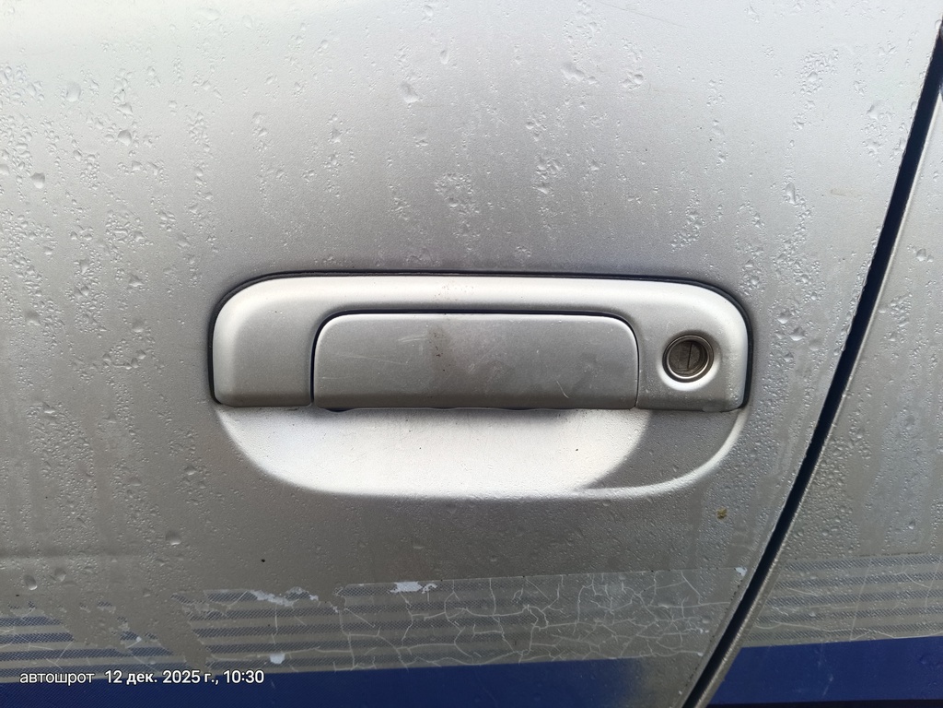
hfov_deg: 69.4
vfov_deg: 54.9
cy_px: 354
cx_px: 472
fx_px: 681
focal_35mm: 25
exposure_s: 1/100
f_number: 1.79
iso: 263
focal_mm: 4.84
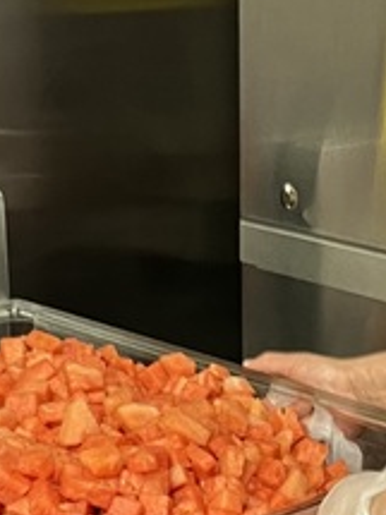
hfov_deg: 11.9
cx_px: 312
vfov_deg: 15.8
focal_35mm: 124
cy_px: 407
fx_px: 1845
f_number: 1.5
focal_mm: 5.7
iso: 125
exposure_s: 1/60
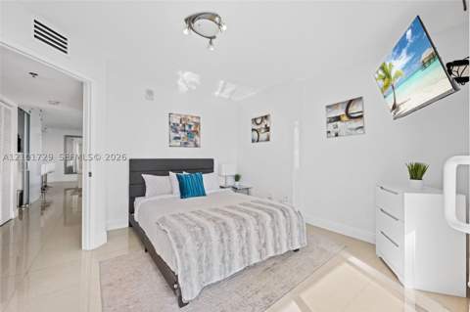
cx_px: 235
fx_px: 183
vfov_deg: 81.1
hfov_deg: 104.3
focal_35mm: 14
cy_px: 156
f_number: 9
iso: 64
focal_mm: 14
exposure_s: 1/13
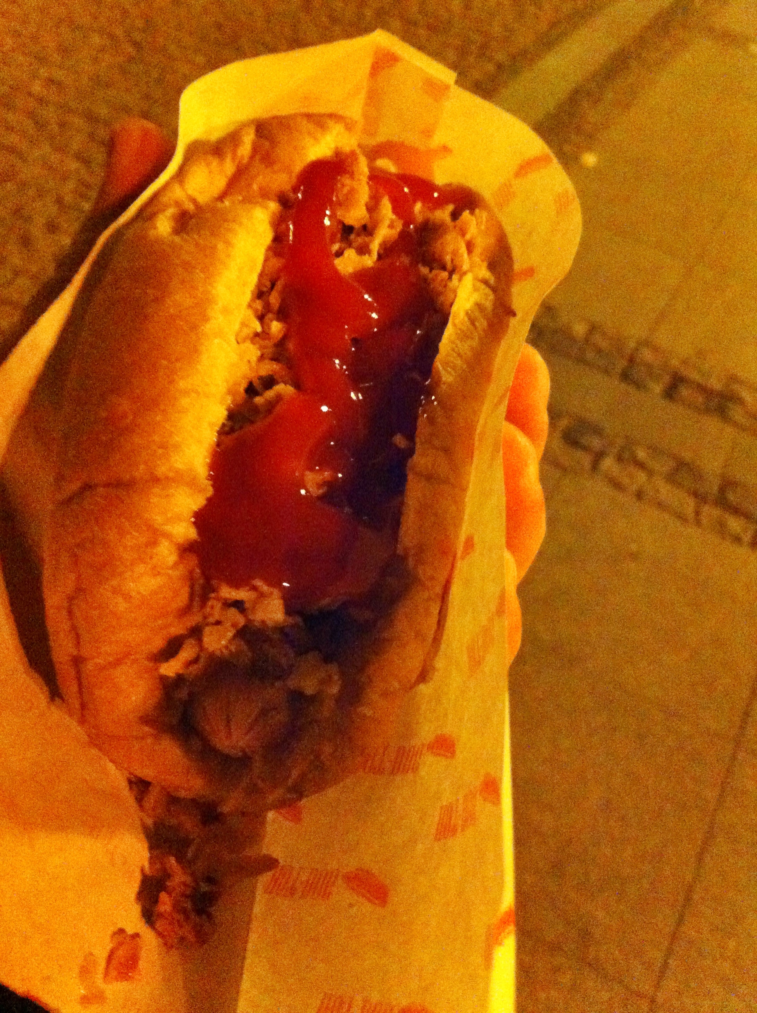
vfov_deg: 52.7
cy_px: 506
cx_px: 378
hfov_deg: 40.6
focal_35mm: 35
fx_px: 1023
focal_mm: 3.85
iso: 1000
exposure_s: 1/15
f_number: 2.8
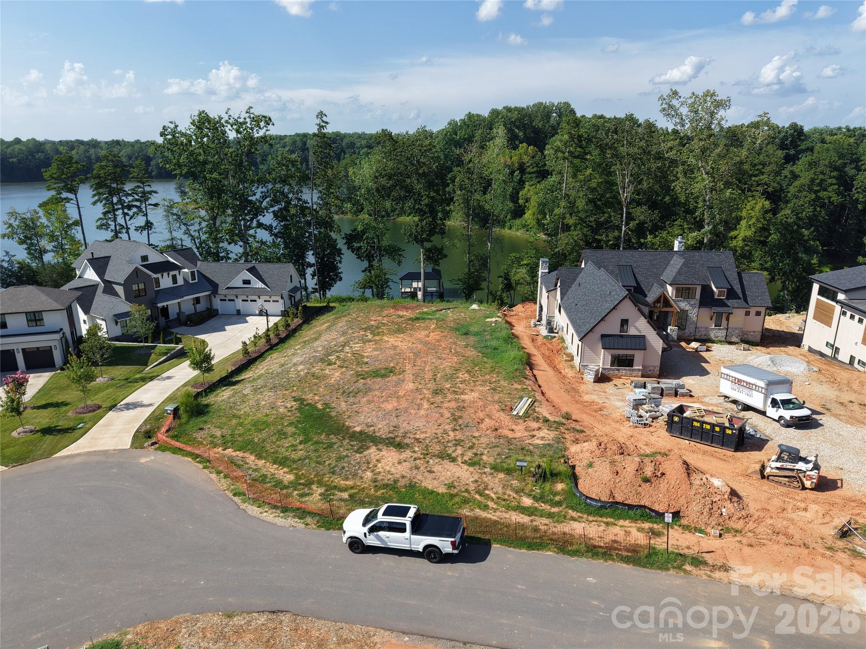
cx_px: 433
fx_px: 600
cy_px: 324
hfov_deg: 71.6
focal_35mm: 24
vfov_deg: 56.8
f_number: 1.8
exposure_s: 1/3200
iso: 150
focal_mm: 8.67
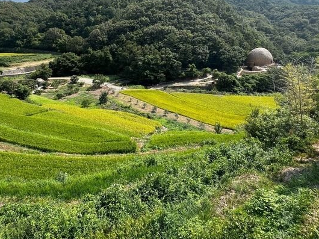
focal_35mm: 20
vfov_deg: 63.4
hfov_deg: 81.1
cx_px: 133
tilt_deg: -11.0
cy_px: 71
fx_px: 184
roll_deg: -0.6
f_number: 1.8
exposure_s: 1/589
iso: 32
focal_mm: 1.57
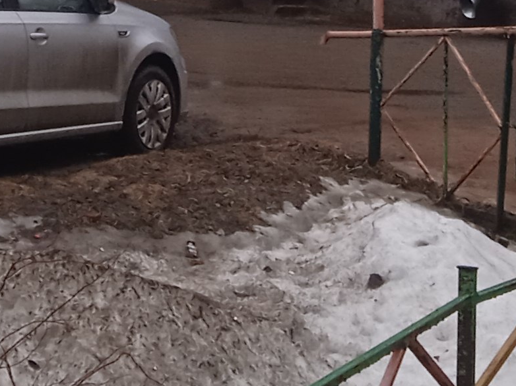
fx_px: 2220
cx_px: 99
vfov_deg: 9.1
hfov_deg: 13.2
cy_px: -505
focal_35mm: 149
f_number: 2.2
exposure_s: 1/50
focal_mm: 3.43
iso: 122
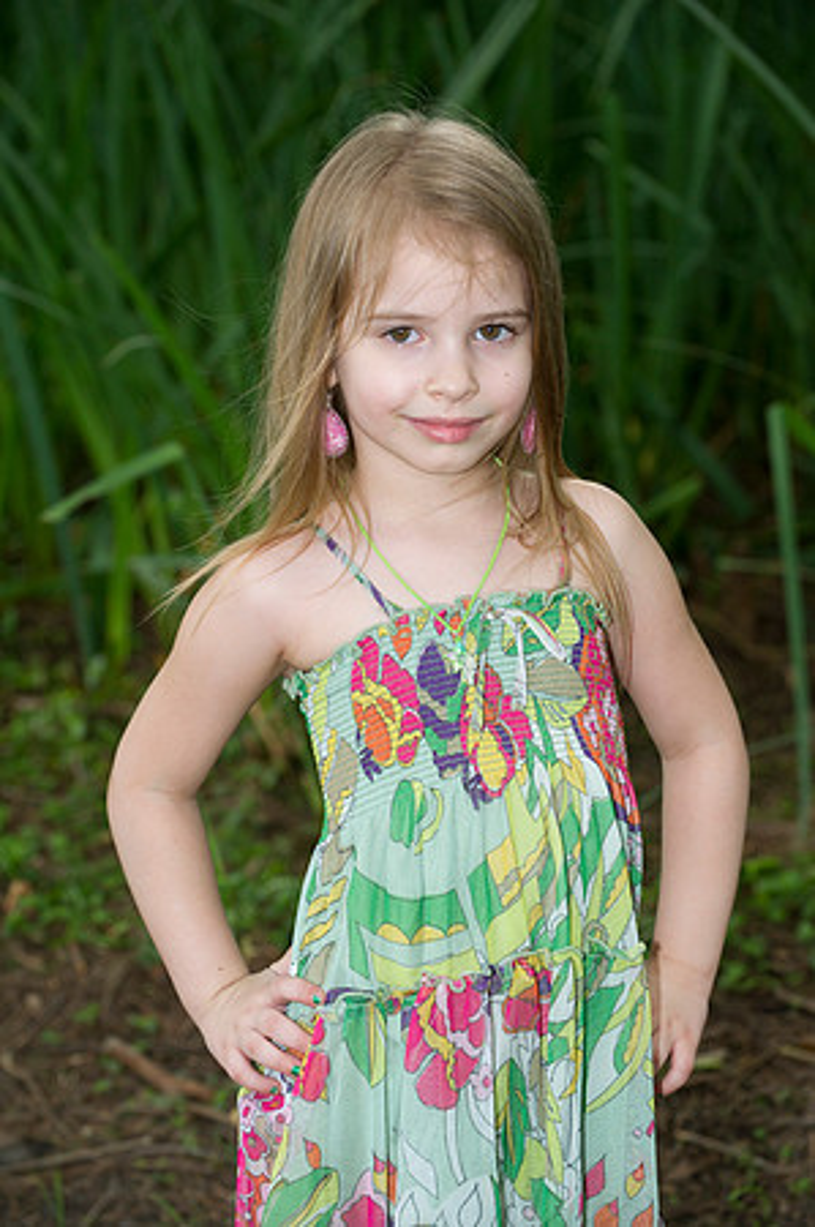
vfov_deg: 17.7
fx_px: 3948
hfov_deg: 11.8
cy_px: 614
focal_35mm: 116
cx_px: 408
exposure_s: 1/125
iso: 200
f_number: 5
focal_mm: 116
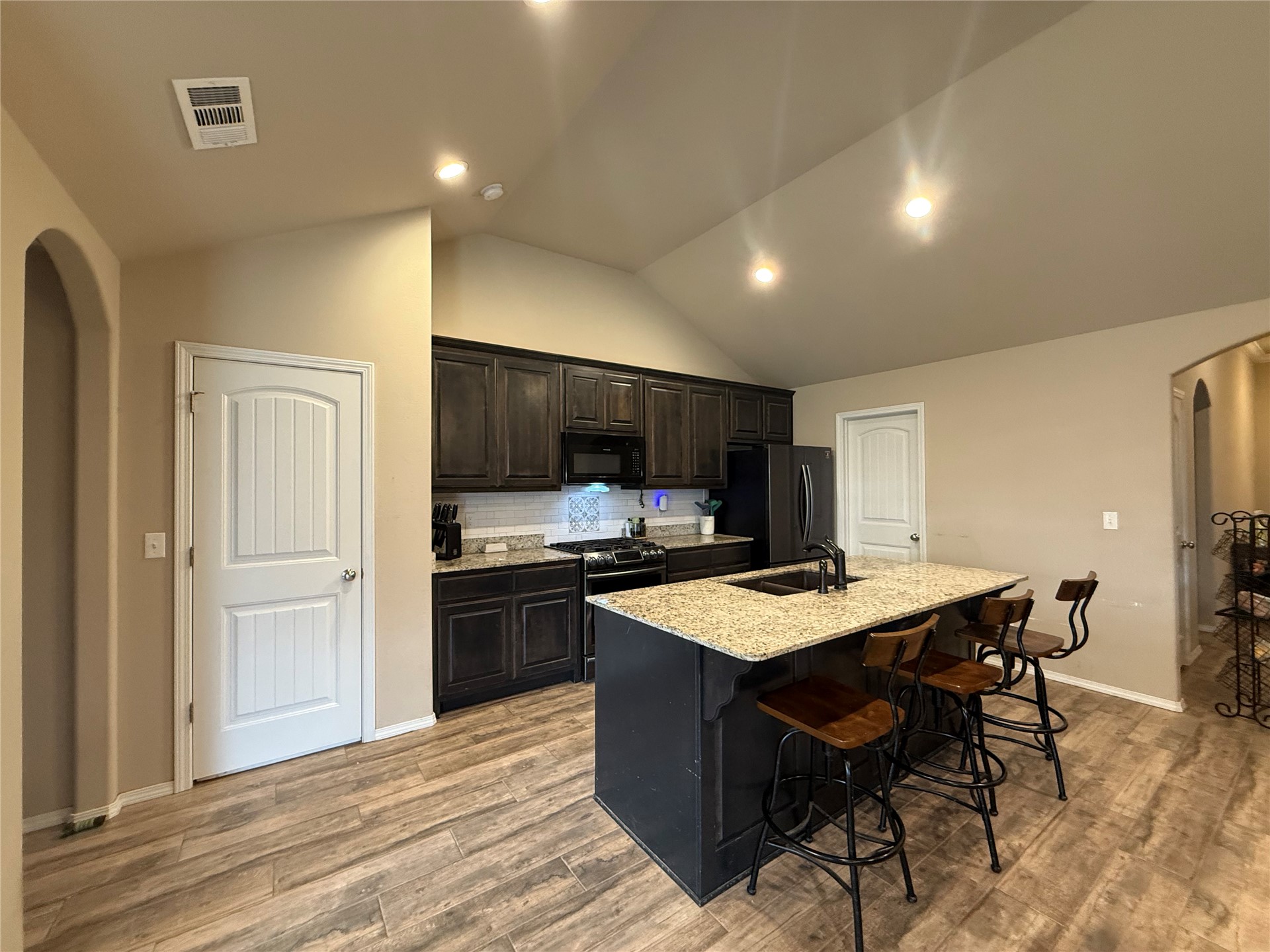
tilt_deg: +0.5
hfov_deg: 102.1
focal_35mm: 14
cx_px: 635
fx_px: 514
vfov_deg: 85.7
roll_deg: +0.0
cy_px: 476
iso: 320
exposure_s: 1/60
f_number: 2.2
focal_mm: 2.22
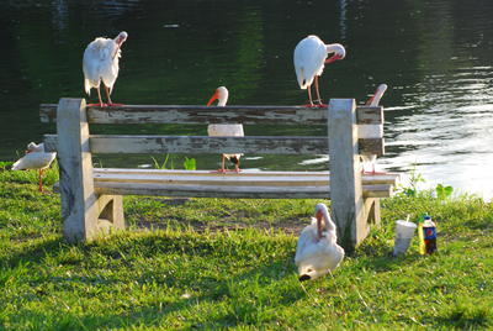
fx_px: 2510
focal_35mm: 183
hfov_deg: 11.2
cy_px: 166
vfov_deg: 7.5
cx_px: 246
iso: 400
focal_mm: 122
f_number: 11
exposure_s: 1/100
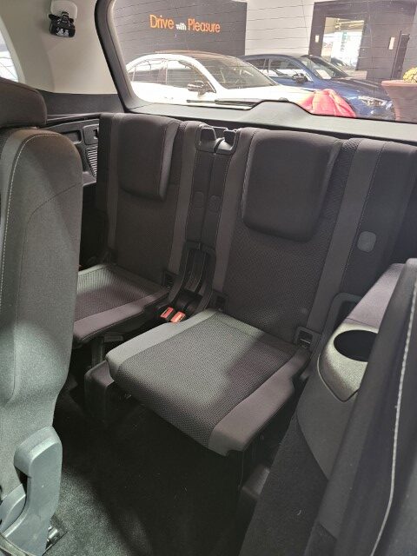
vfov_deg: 73.9
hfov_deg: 58.9
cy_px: 278
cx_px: 208
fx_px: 369
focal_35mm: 23
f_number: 1.7
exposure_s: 1/25
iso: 640
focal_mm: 6.3
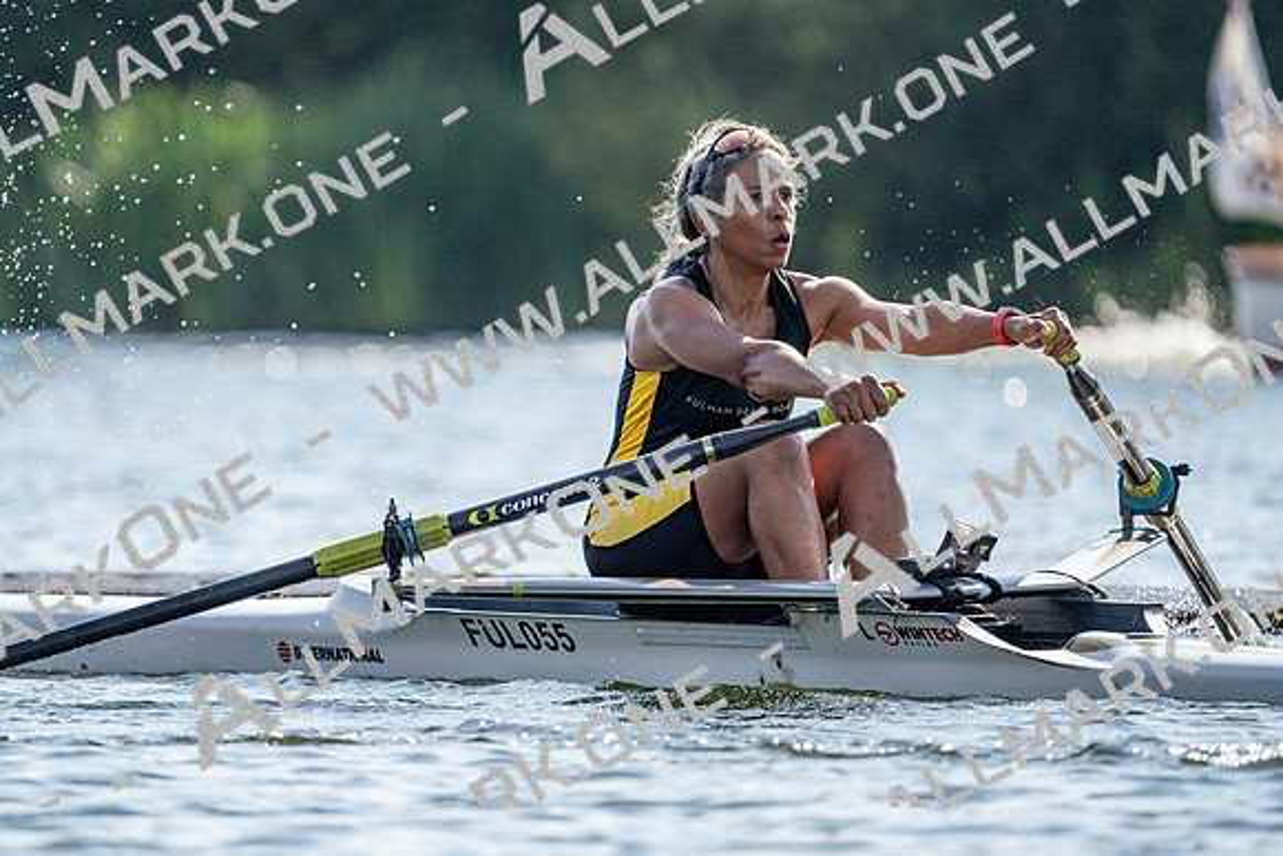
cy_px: 428
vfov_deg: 2.3
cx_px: 642
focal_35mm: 600
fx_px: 21387
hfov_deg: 3.4
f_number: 6.3
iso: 200
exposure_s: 1/1600
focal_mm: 600
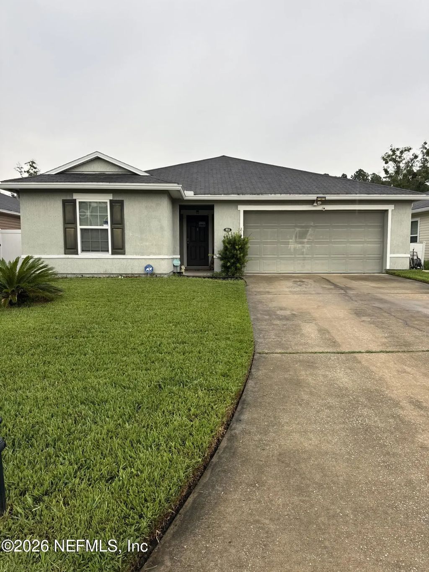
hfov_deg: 56.8
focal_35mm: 24
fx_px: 397
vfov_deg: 71.6
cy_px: 286
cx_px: 214
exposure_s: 1/153
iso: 64
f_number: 1.78
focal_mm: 6.76
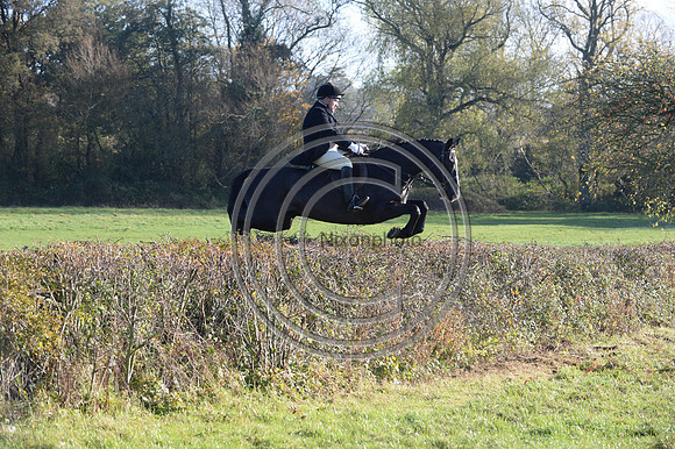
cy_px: 224
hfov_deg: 21.5
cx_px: 338
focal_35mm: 95
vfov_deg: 14.4
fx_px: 1780
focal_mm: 95
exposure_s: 1/1250
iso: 1000
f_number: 5
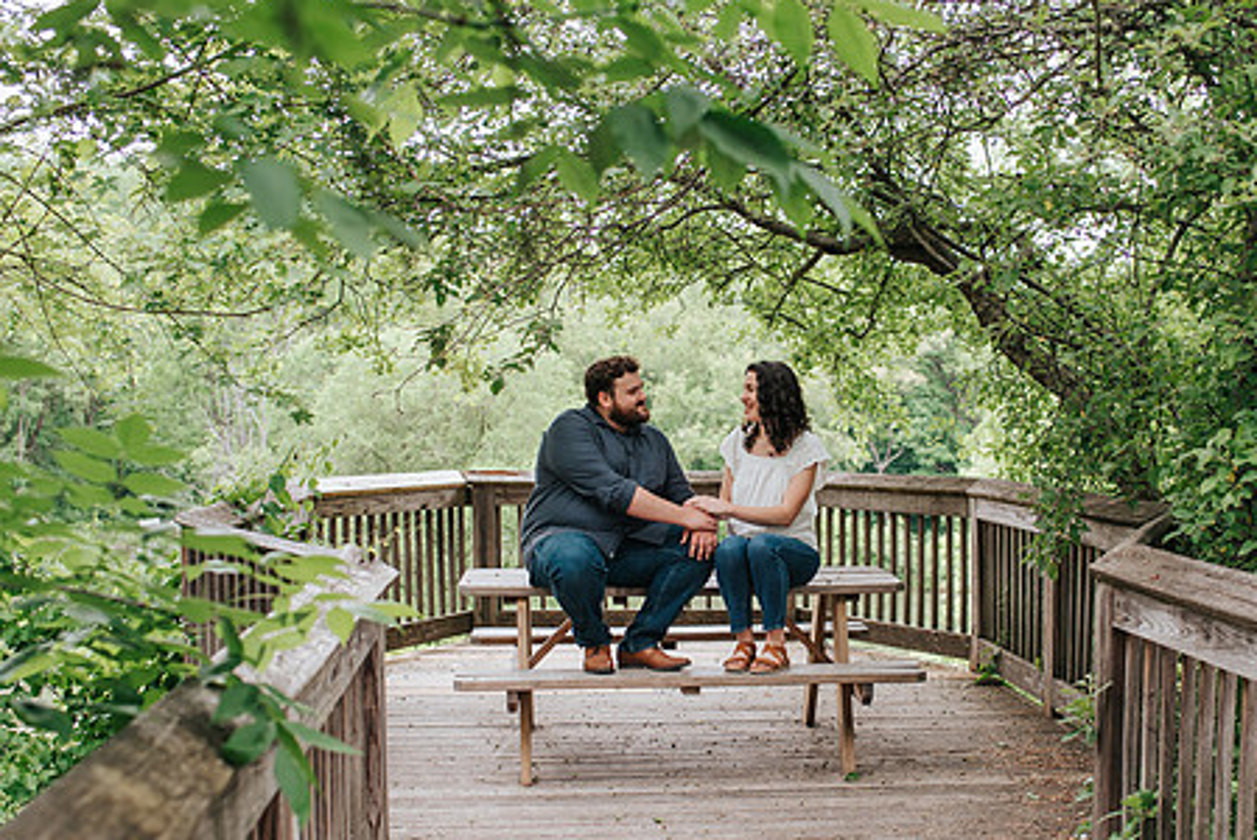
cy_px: 508
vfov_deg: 27.5
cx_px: 730
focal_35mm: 49
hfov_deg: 40.2
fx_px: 1712
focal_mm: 35
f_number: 3.2
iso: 450
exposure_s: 1/640
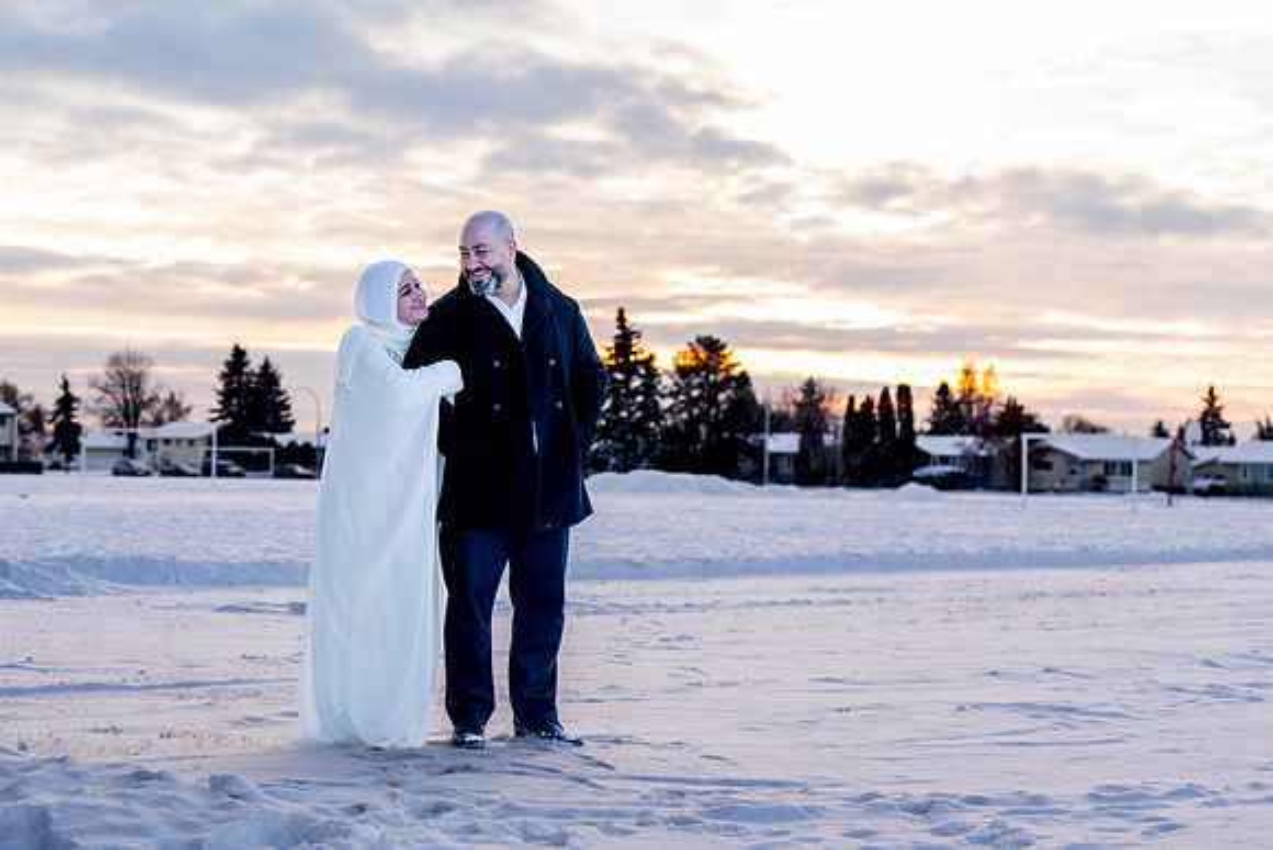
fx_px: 2476
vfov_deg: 19.5
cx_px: 636
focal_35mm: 70
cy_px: 425
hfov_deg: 28.8
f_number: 4.5
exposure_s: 1/125
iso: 100
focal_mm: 70
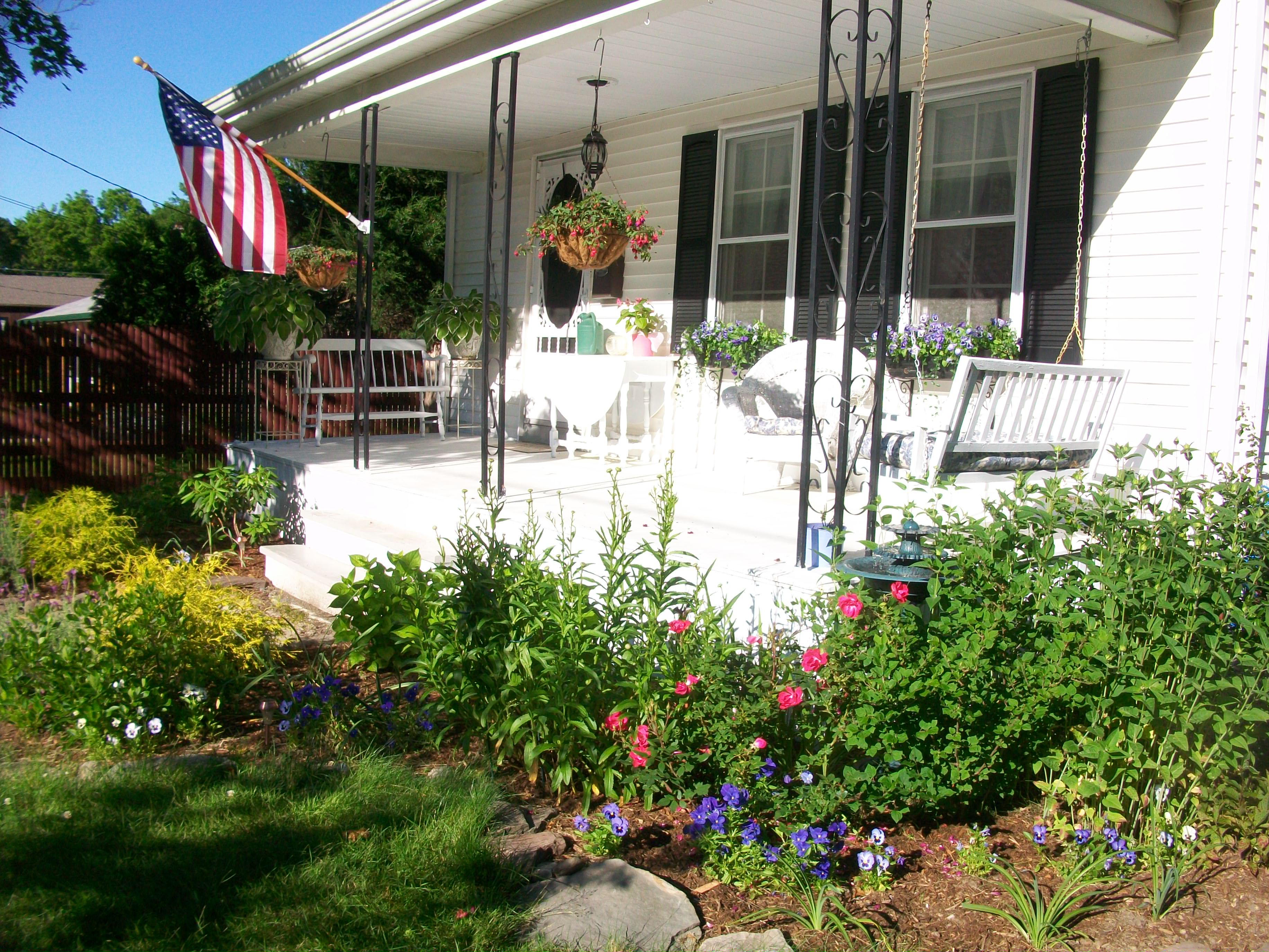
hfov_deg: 56.8
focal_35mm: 32
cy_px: 476
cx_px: 634
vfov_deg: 44.2
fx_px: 1173
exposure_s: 1/200
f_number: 5.5
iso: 64
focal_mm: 5.7
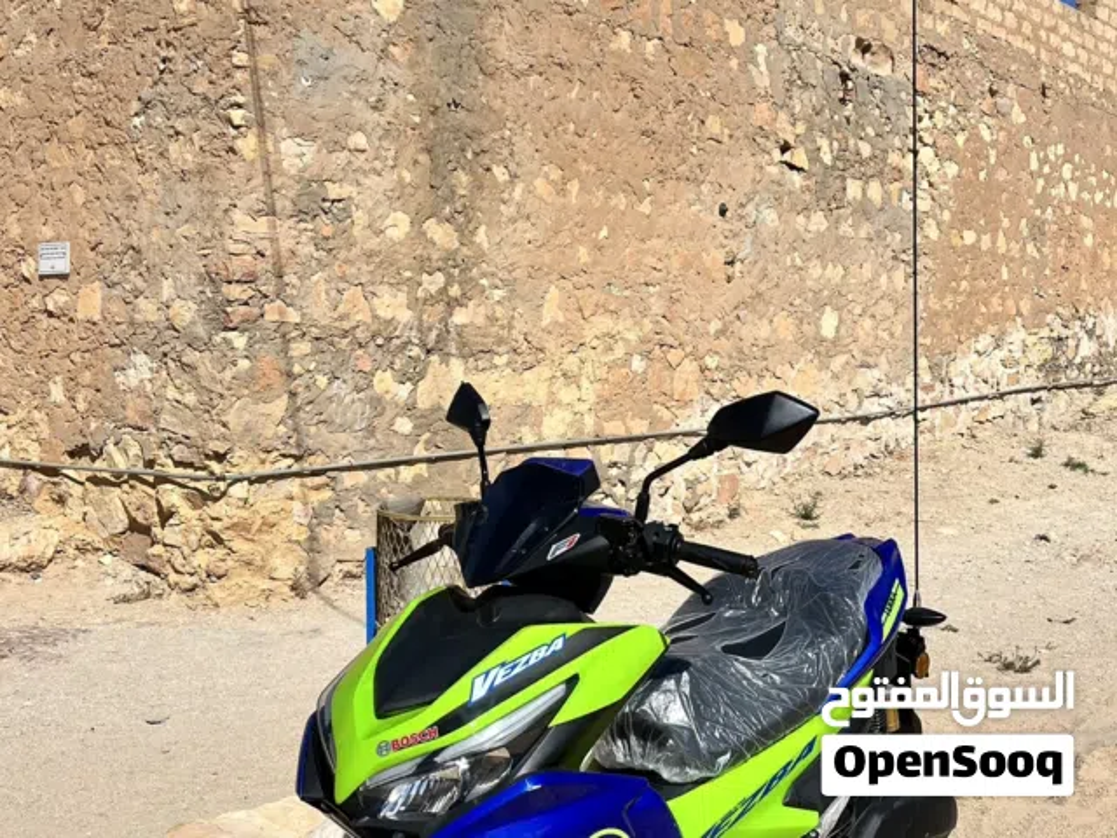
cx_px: 558
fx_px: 839
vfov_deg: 53.1
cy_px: 419
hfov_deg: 67.3
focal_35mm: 26
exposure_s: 1/7874
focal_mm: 5.1
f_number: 1.6
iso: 50
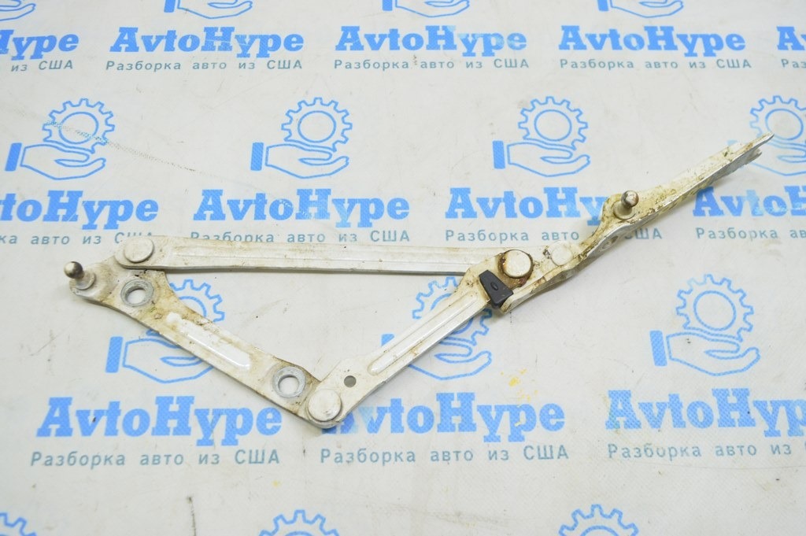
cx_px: 403
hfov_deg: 62.0
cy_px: 268
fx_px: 671
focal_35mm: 30
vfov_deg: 43.5
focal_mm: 20
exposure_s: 1/20
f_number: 5.6
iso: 400
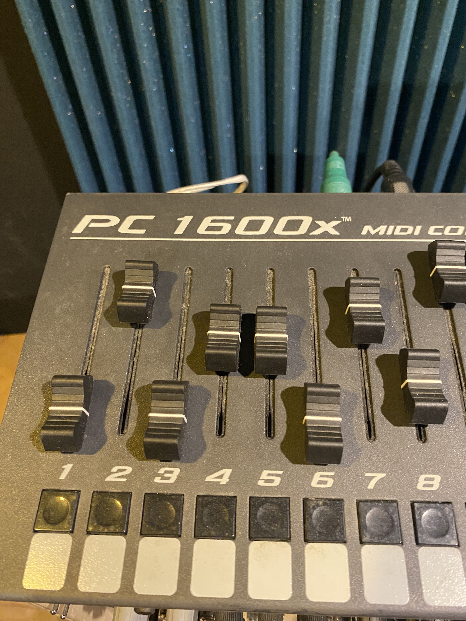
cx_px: 233
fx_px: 467
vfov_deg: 67.3
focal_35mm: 26
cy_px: 310
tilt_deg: -48.8
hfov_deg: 53.1
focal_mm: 4.25
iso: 640
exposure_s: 1/25
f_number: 1.8
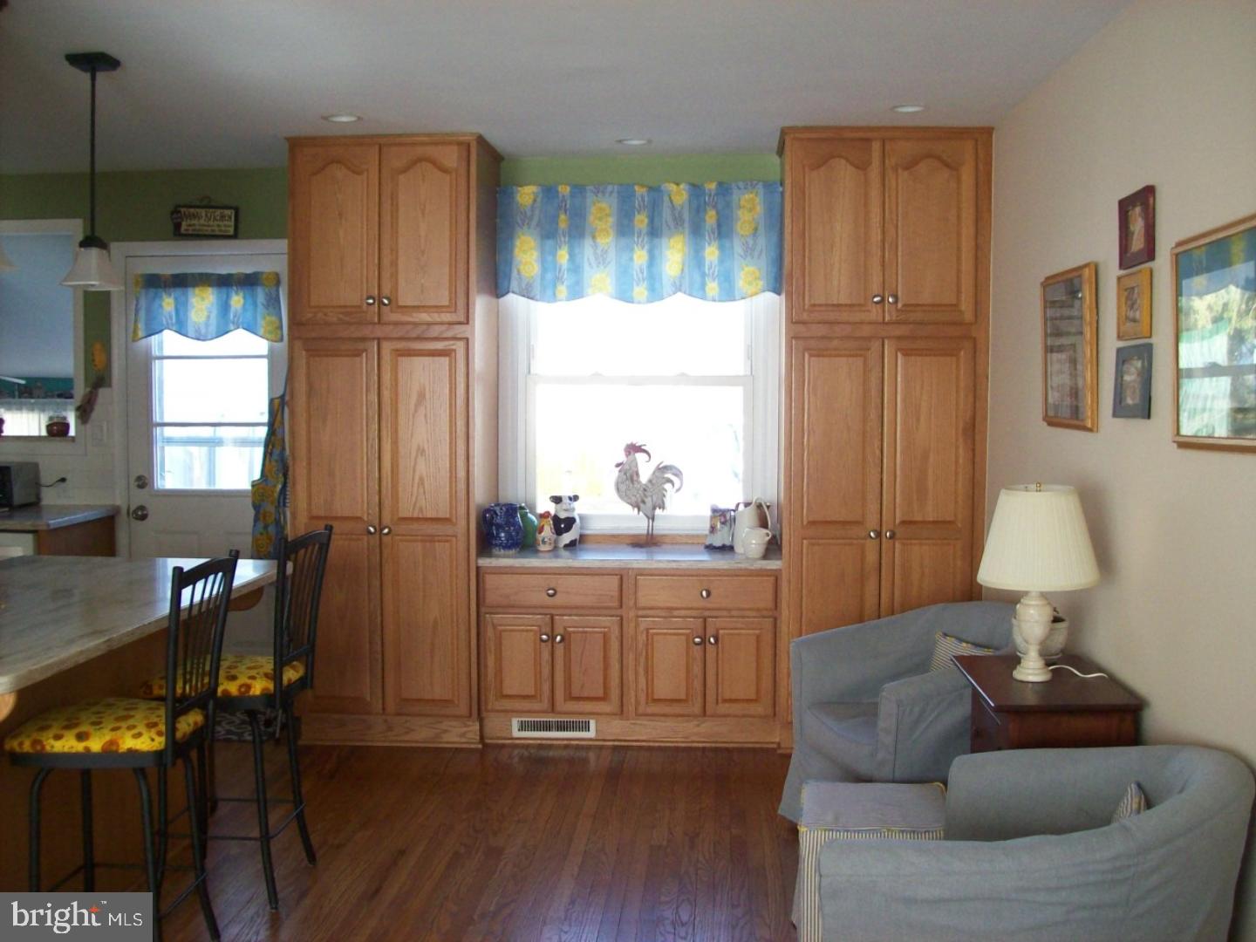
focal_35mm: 36
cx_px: 628
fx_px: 1306
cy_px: 471
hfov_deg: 51.4
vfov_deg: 39.7
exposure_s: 1/107
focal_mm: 6
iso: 200
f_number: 2.7
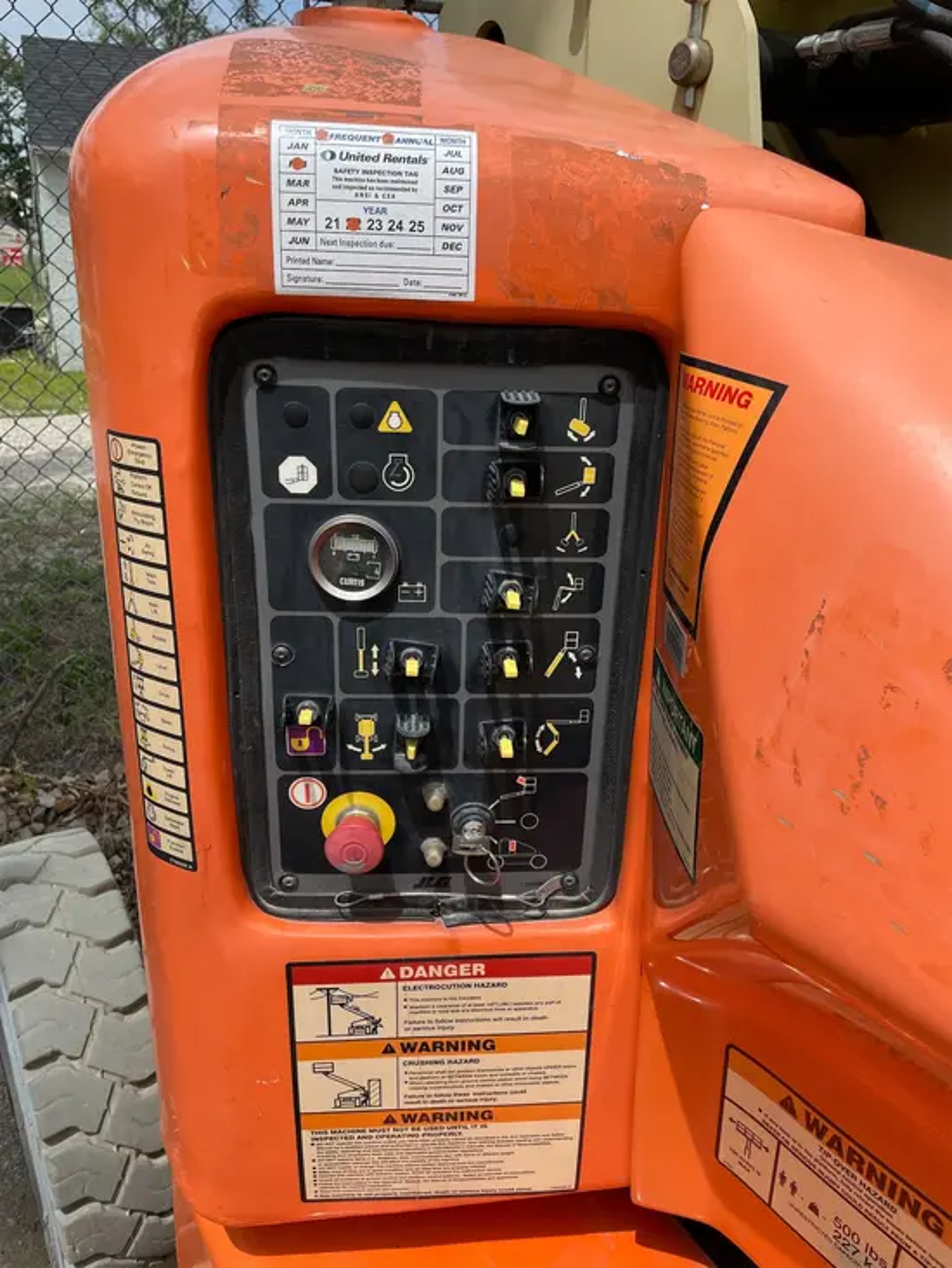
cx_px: 476
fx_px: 953
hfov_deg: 53.1
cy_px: 634
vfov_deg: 67.3
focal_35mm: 26
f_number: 1.6
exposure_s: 1/3401
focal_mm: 4.2
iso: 50
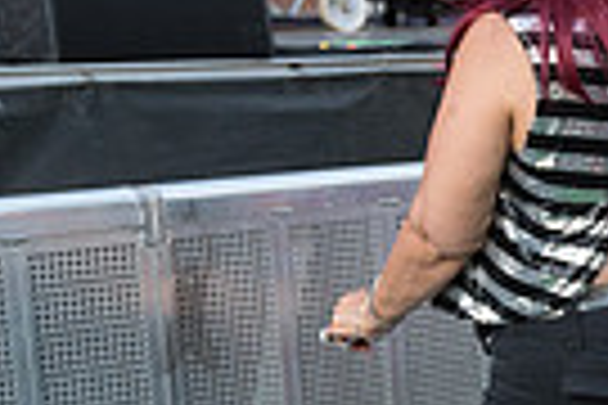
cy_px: 470
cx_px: 1162
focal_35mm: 129
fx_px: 2178
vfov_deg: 10.5
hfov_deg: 13.8
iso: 500
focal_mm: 24
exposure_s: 1/400
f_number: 4
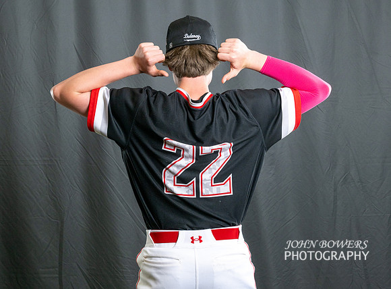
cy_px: 117
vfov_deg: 13.5
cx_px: 201
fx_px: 1216
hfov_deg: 18.3
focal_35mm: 108
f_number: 10
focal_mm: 83
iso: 320
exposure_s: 1/200
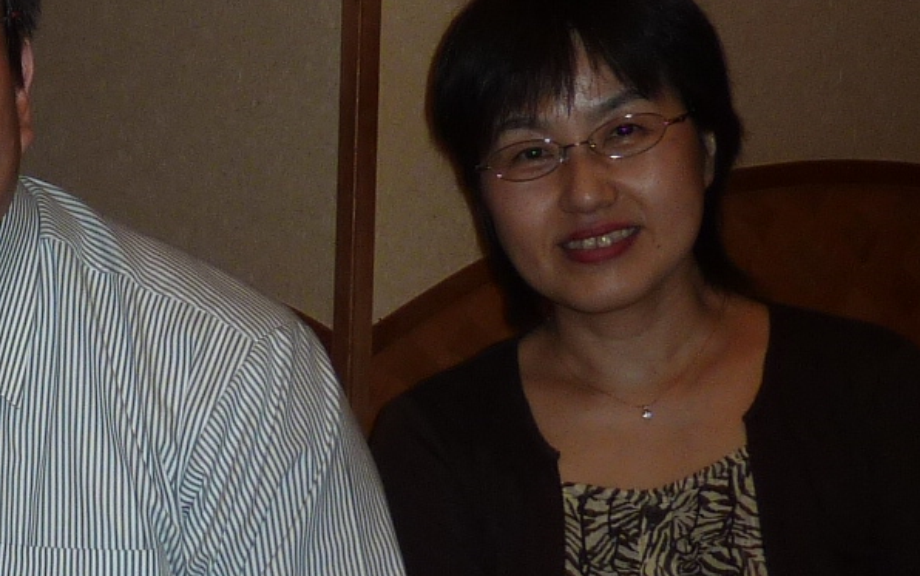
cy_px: 344
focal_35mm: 91
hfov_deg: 20.6
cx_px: -313
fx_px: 2283
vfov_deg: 14.4
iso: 100
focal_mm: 4.1
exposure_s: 1/30
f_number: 3.3
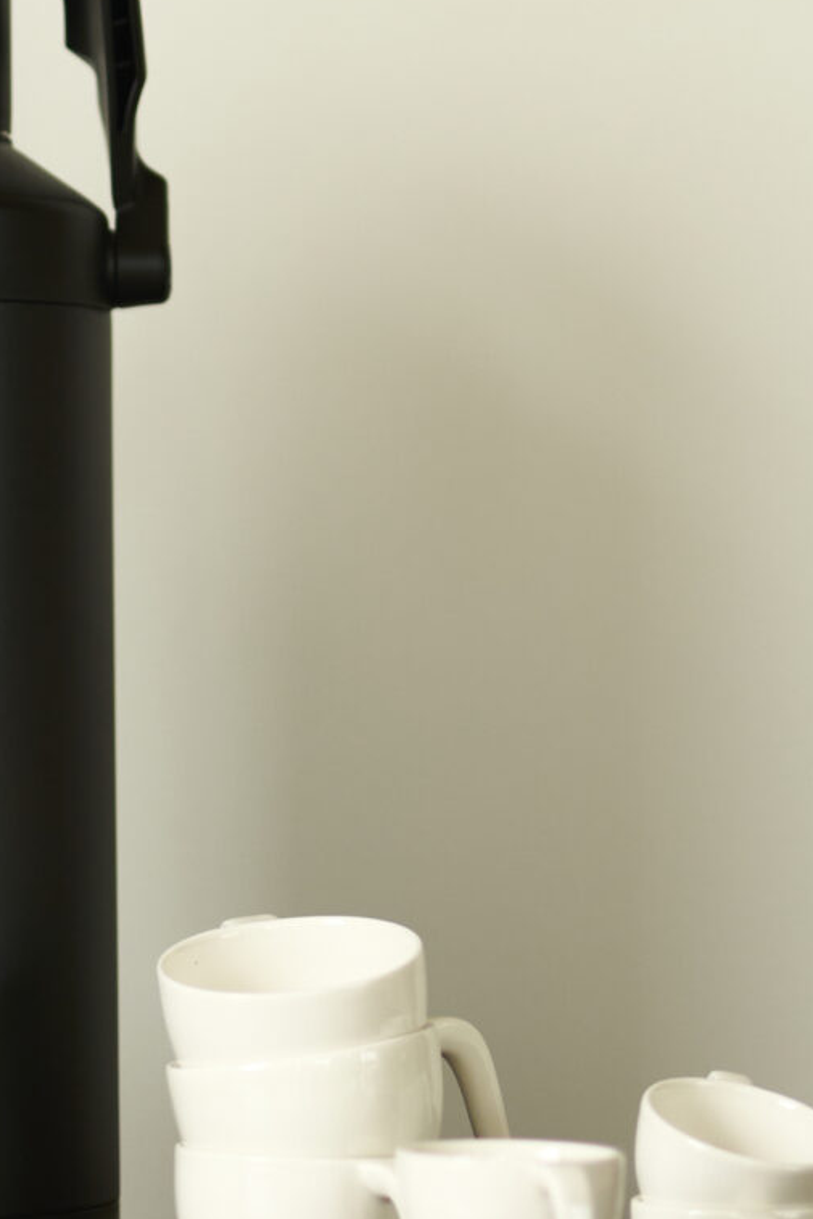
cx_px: -242
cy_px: 324
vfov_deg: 12.1
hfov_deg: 8.0
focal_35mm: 169
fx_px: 5722
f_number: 1.4
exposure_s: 1/80
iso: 320
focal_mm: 50
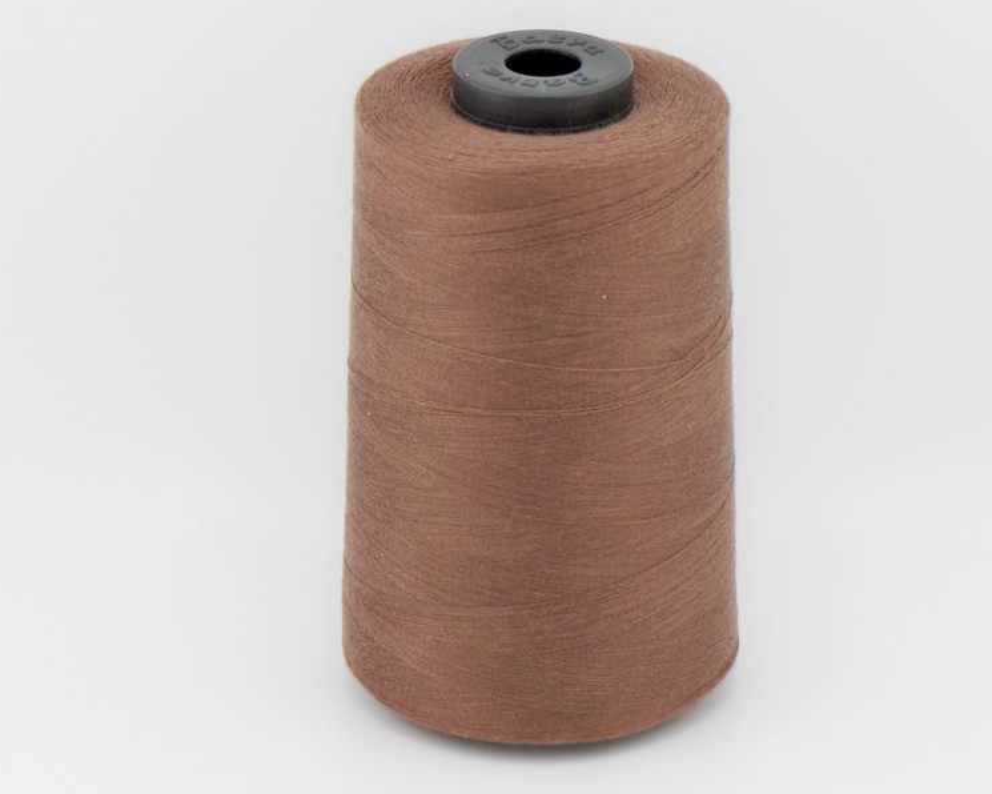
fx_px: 2747
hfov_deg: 20.5
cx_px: 537
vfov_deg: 16.4
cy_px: 396
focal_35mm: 94
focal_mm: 55
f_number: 9
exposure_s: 1/250
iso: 200
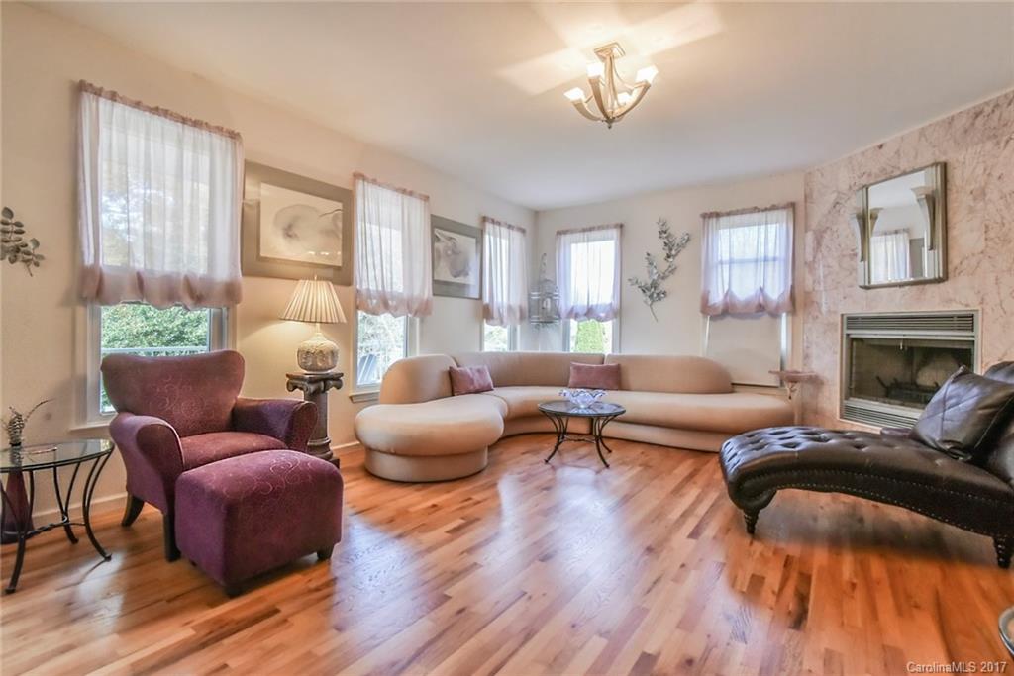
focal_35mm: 17
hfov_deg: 93.3
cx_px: 507
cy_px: 338
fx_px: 479
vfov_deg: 70.5
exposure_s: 1/125
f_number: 11
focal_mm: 17
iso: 4000
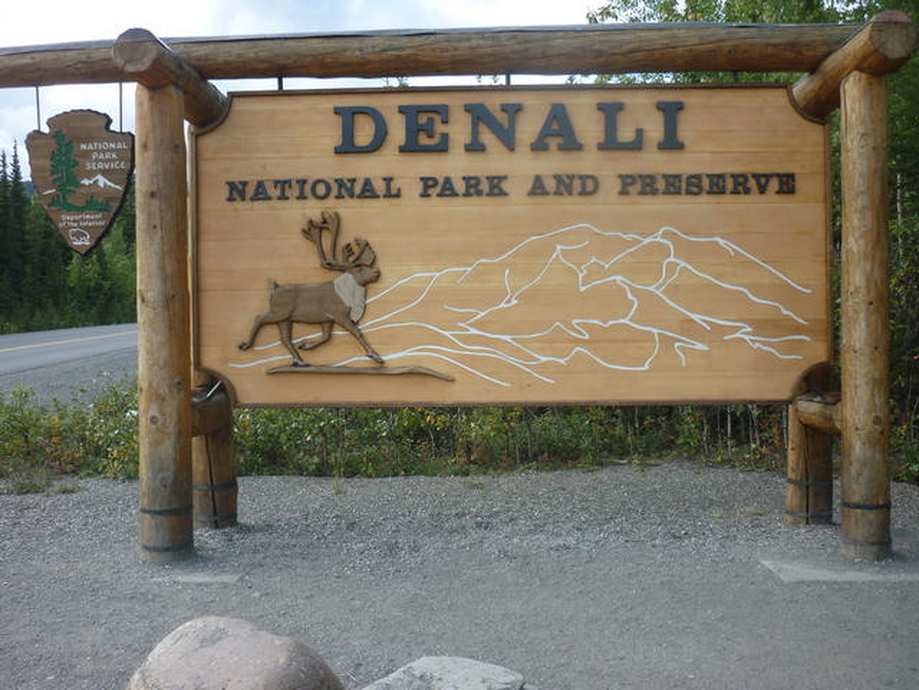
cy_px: 345
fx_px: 876
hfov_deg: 55.4
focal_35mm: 33
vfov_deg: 42.9
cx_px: 460
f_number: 2.8
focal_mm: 5.5
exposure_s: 1/320
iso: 80
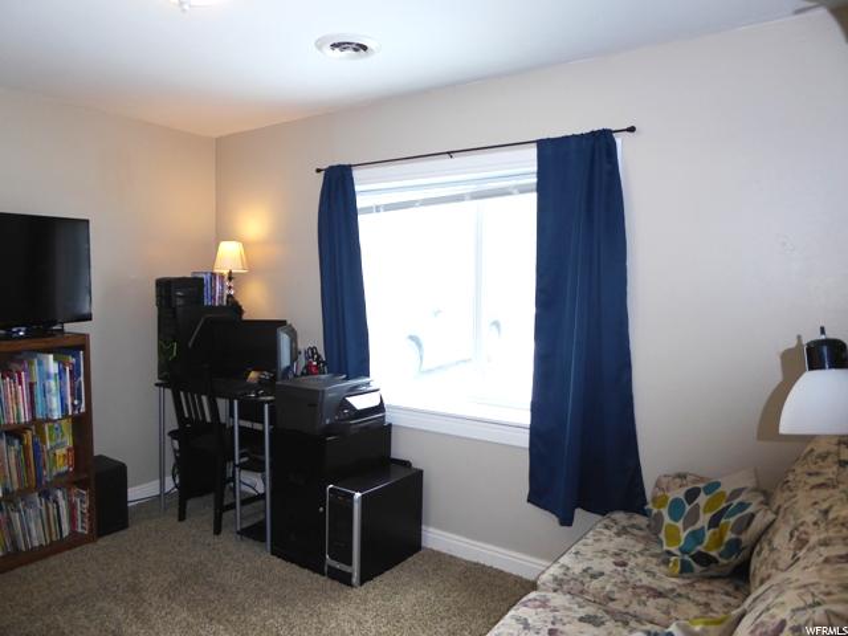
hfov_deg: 71.6
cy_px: 318
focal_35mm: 24
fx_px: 588
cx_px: 424
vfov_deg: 56.8
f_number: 3.3
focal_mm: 4.3
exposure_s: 1/60
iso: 125
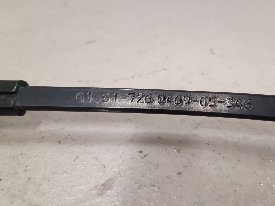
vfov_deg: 41.8
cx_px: 177
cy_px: 100
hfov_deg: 53.2
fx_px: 270
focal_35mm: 34
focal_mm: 3.93
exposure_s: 1/50
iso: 250
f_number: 1.7
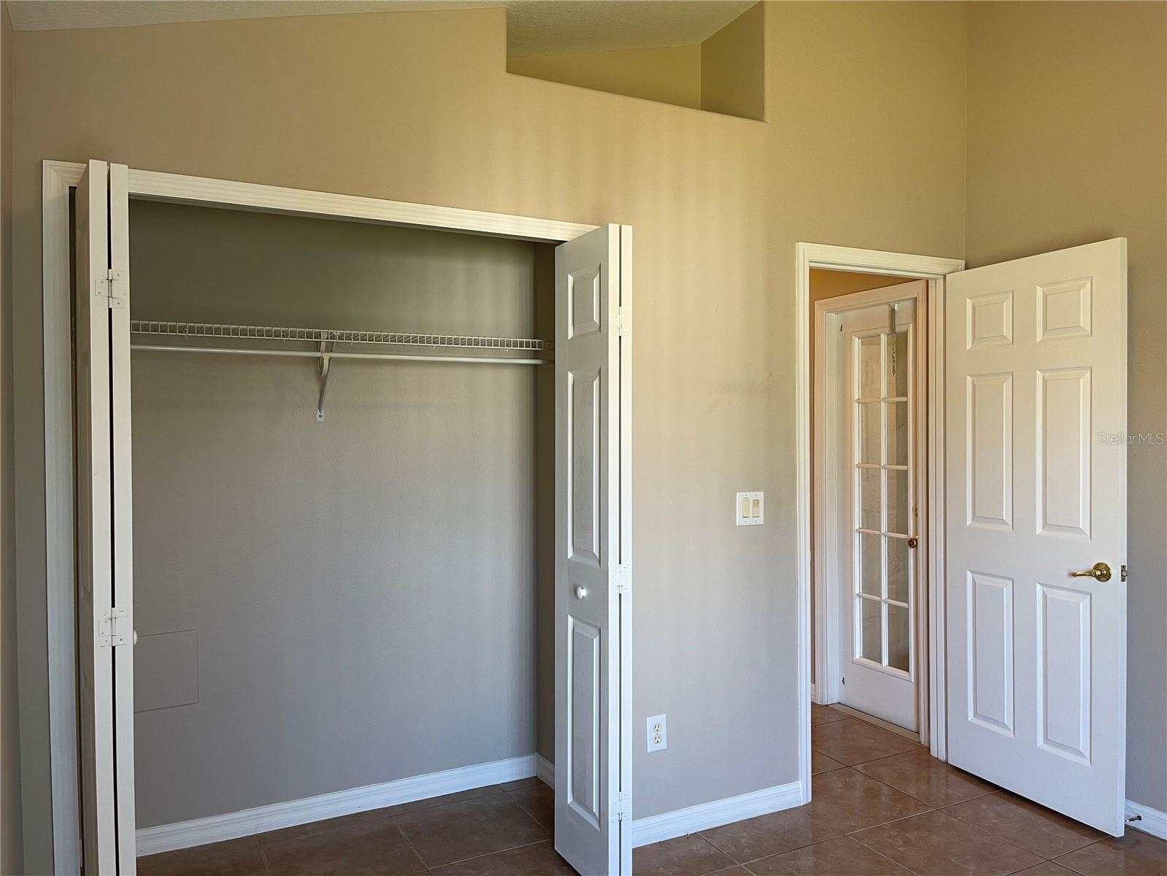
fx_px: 877
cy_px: 438
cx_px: 584
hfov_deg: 67.3
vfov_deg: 53.1
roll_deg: +0.5
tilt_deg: -1.6
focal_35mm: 26
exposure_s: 1/60
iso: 100
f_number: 1.6
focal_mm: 5.1
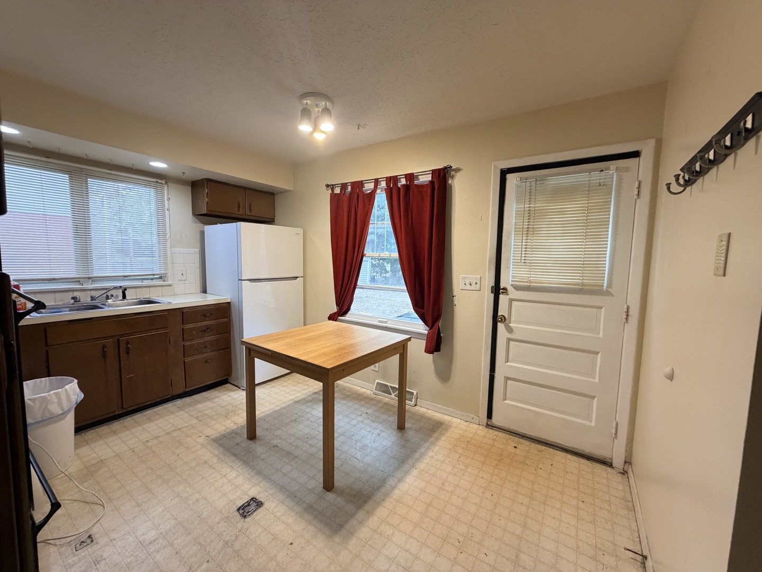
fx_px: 308
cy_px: 286
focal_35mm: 14
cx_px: 381
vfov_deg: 85.7
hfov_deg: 102.1
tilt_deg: -5.4
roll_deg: -0.6
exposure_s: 1/120
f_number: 2.2
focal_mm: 2.22
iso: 320
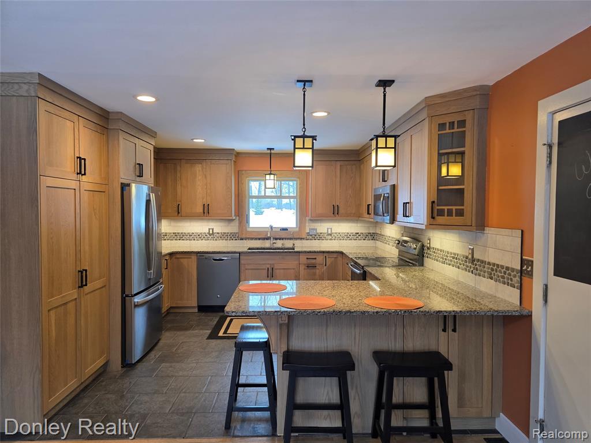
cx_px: 296
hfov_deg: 73.9
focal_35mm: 23
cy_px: 222
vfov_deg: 58.9
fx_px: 393
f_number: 1.7
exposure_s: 1/120
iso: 200
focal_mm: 6.3
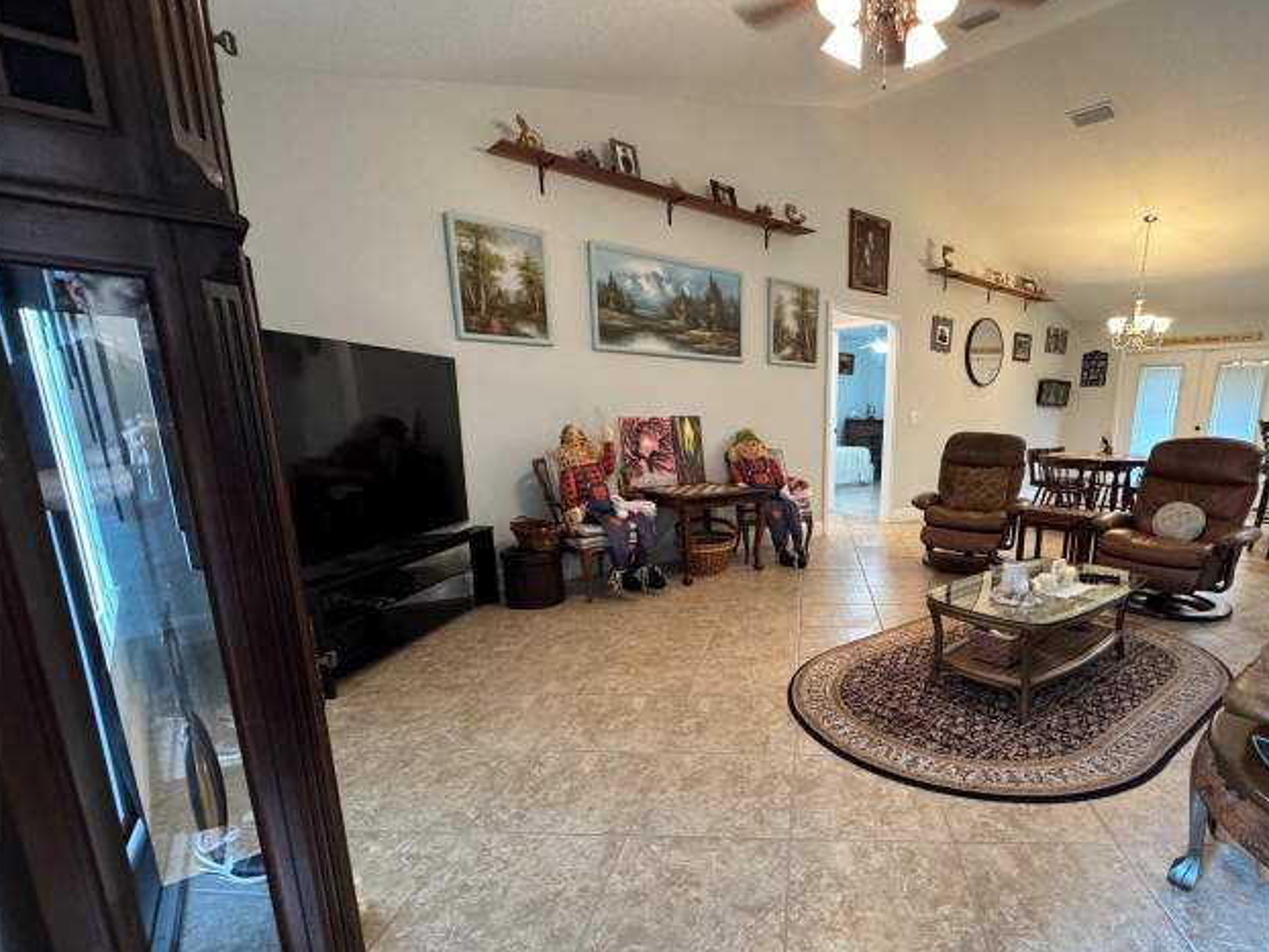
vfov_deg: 70.9
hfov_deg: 85.8
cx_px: 804
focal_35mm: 18
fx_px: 660
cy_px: 573
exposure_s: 1/60
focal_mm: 2.22
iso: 800
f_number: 2.2
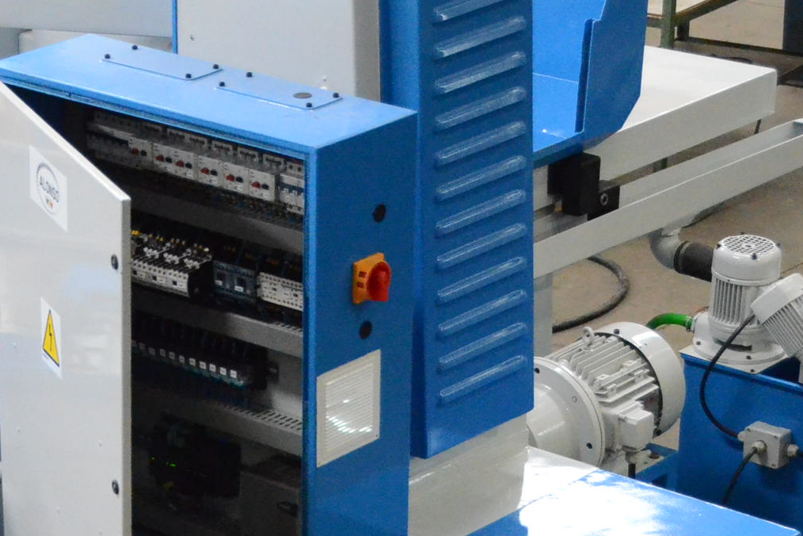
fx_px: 2922
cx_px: 128
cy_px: 461
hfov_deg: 15.5
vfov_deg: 10.4
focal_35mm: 131
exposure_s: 1/400
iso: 6400
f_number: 4.2
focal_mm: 36
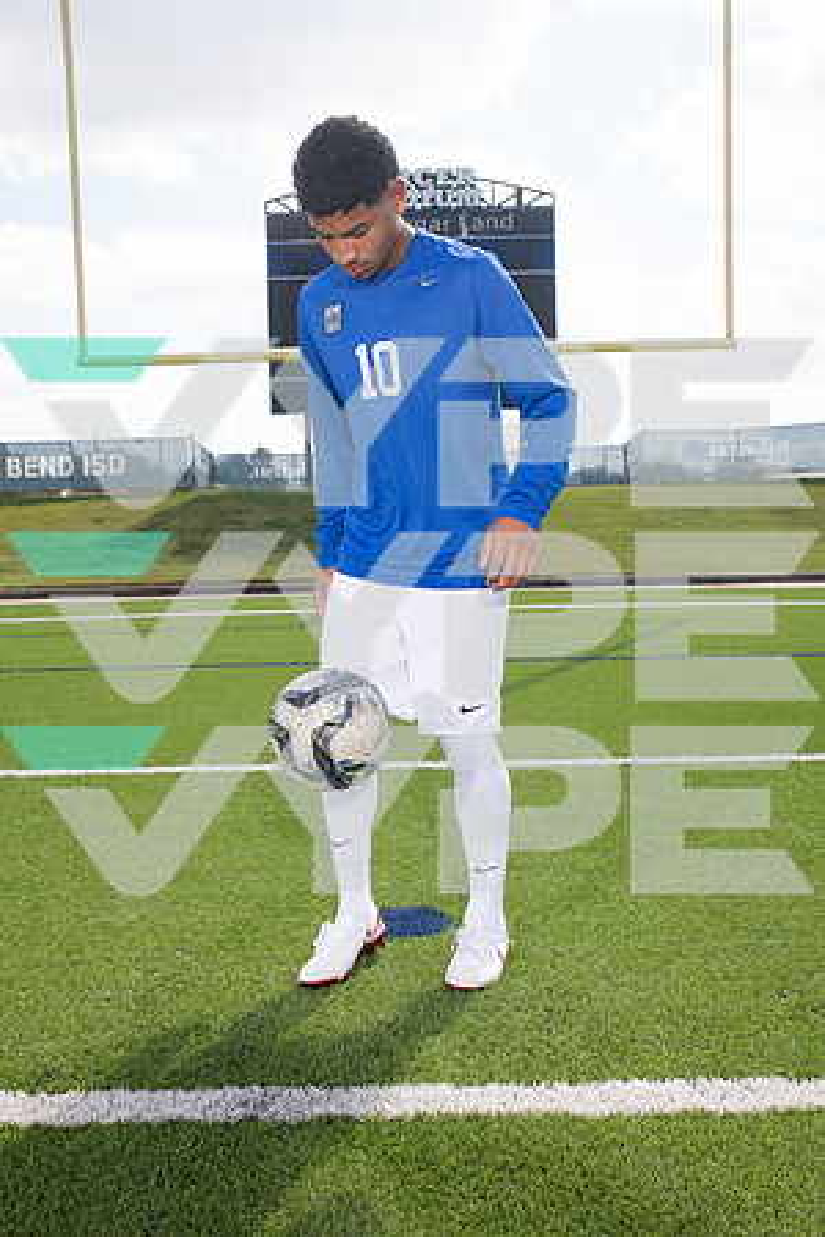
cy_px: 618
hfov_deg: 37.9
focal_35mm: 35
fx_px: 1203
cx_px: 412
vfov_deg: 54.4
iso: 125
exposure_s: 1/320
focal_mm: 35
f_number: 7.1
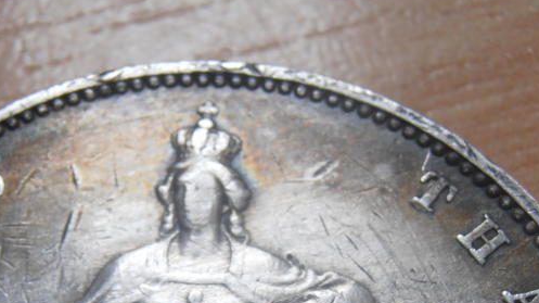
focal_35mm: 69
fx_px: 986
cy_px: 334
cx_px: 196
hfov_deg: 30.4
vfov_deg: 16.9
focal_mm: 6.61
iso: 125
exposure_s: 1/30
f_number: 3.9
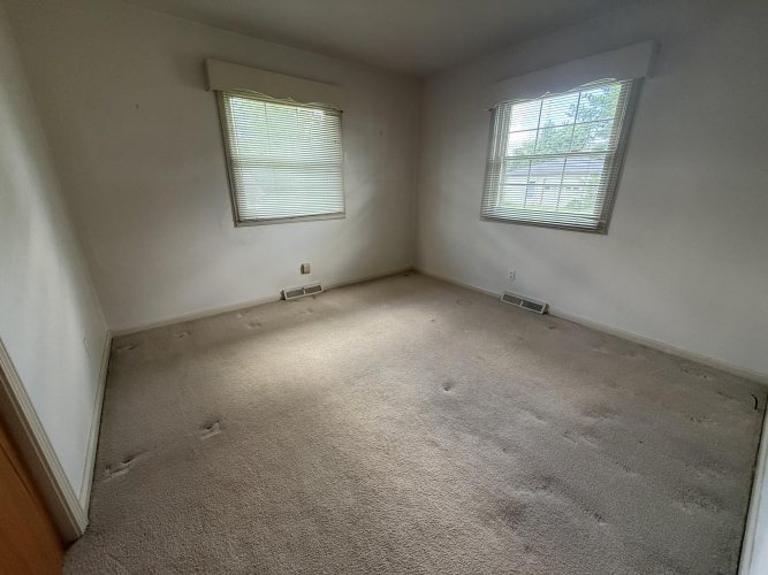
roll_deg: -0.9
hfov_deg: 102.1
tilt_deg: -18.1
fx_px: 311
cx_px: 384
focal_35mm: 14
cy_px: 288
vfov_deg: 85.7
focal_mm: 2.22
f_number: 2.2
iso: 200
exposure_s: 1/99
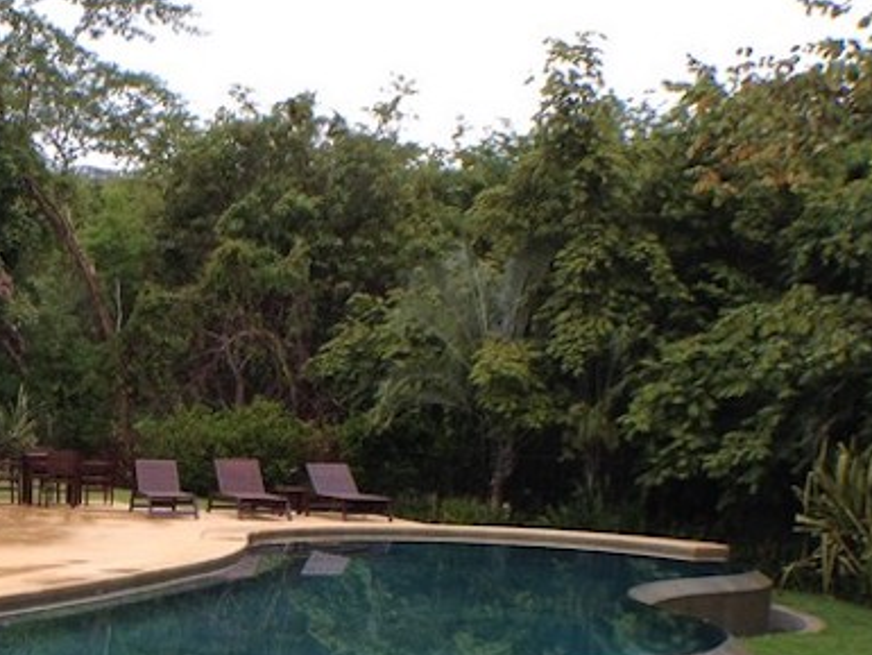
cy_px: 666
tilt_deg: -8.5
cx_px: -161
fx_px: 2343
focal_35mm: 93
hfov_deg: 19.9
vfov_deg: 15.6
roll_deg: +0.1
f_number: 2.4
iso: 50
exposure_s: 1/391
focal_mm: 4.28
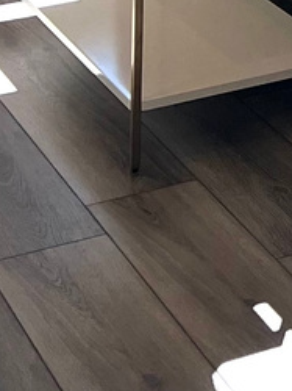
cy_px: -621
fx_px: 1803
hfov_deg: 8.0
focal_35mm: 160
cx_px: 857
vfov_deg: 10.3
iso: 50
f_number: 1.5
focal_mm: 5.7
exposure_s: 1/940
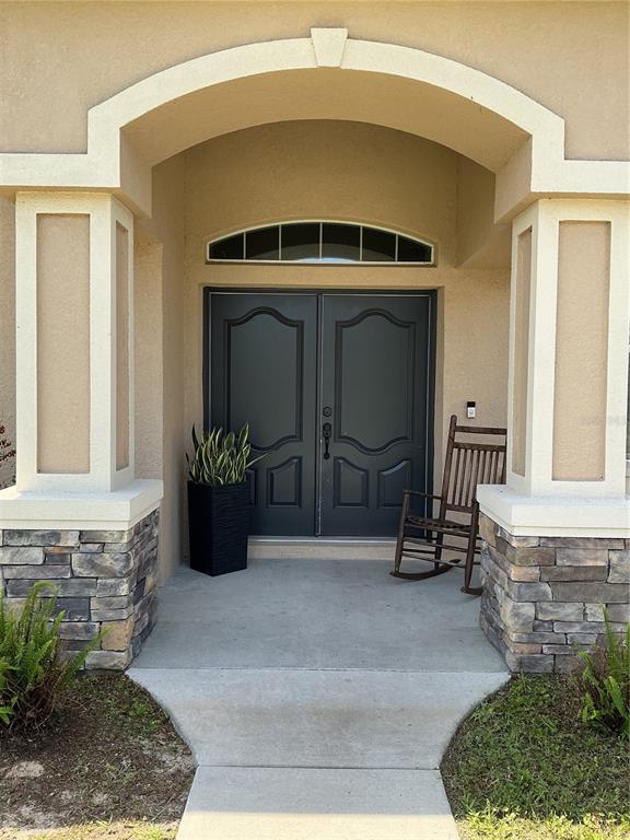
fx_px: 704
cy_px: 420
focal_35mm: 29
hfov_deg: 48.2
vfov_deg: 61.7
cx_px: 315
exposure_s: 1/439
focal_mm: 3
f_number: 1.8
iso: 25
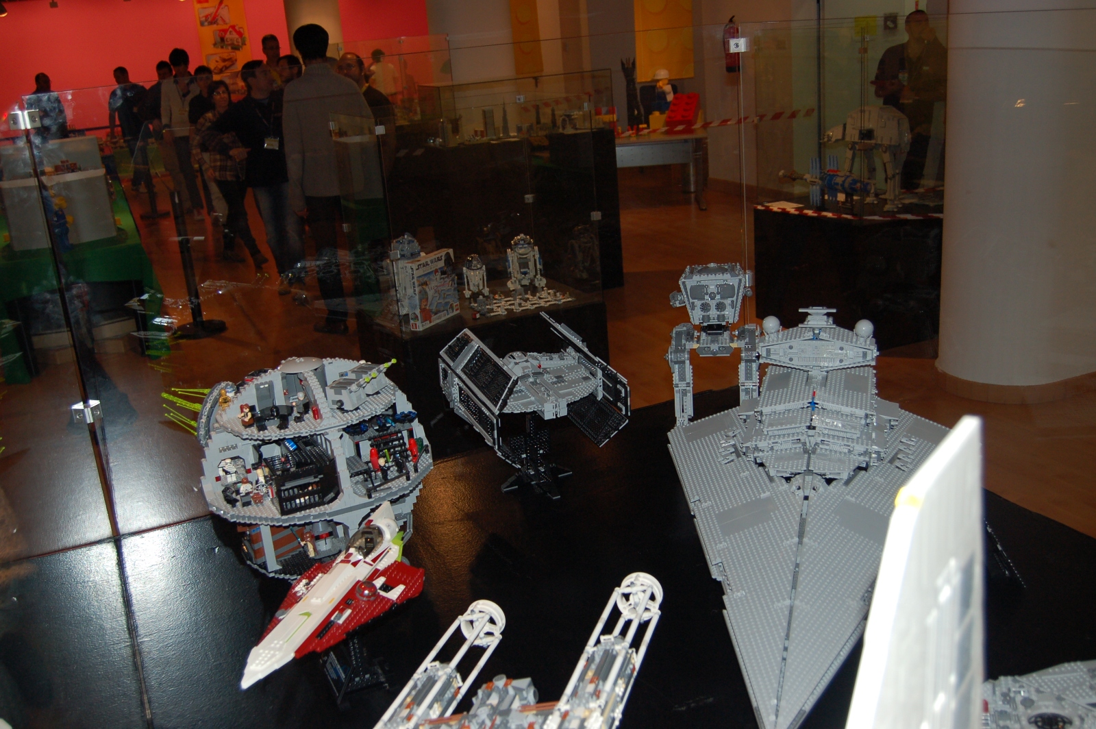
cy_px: 364
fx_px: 1049
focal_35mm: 34
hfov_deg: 55.1
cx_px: 548
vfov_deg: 38.3
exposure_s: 1/60
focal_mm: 23
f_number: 3.8
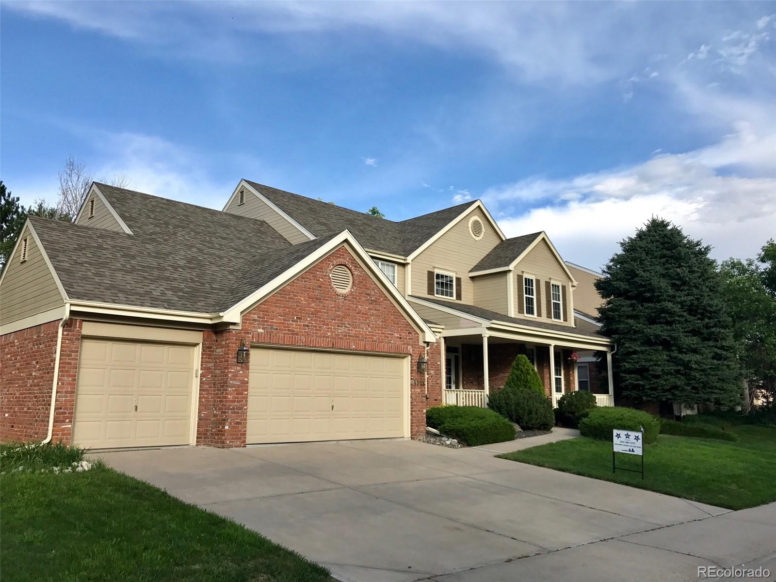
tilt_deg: +10.4
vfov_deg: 49.7
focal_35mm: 28
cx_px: 388
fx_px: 628
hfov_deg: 63.4
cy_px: 291
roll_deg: -0.3
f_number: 1.8
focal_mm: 3.99
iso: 20
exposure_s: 1/1368
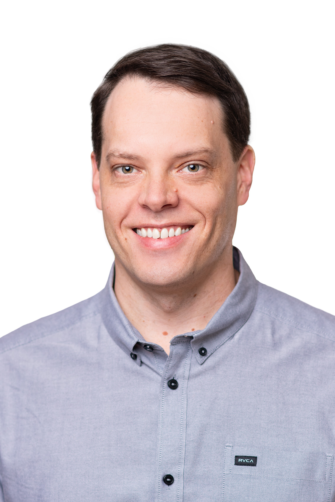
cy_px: 251
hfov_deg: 16.1
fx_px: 1186
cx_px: 168
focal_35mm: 85
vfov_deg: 23.9
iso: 125
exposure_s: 1/200
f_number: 2.5
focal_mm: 85
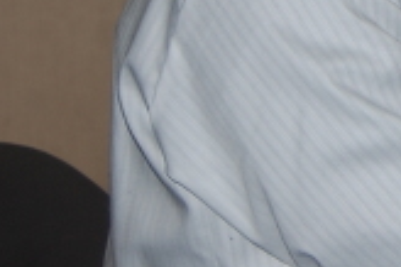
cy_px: -85
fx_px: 2281
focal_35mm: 205
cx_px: 680
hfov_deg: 9.6
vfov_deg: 6.6
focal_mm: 35
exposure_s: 1/500
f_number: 4.8
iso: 200
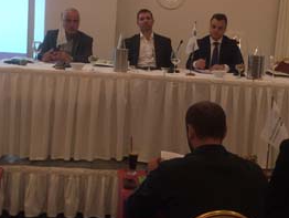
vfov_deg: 24.6
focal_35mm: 59
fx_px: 493
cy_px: 55
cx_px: 164
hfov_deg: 32.6
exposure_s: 1/33
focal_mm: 4.15
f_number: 2.2
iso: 100
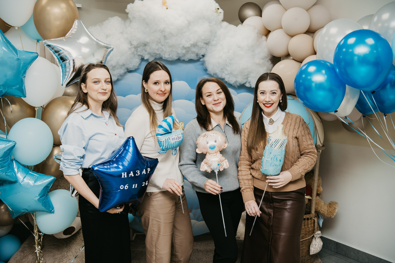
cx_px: 198
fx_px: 461
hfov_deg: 46.4
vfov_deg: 31.9
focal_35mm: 42
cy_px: 132
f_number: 4
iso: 160
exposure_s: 1/160
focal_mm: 42
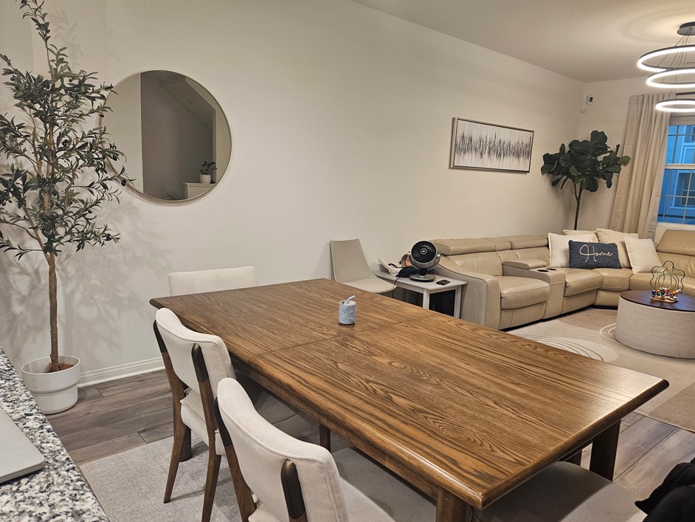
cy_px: 266
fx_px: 502
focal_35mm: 25
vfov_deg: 54.9
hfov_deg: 69.3
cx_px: 376
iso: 320
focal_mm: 5.4
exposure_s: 1/120
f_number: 1.8
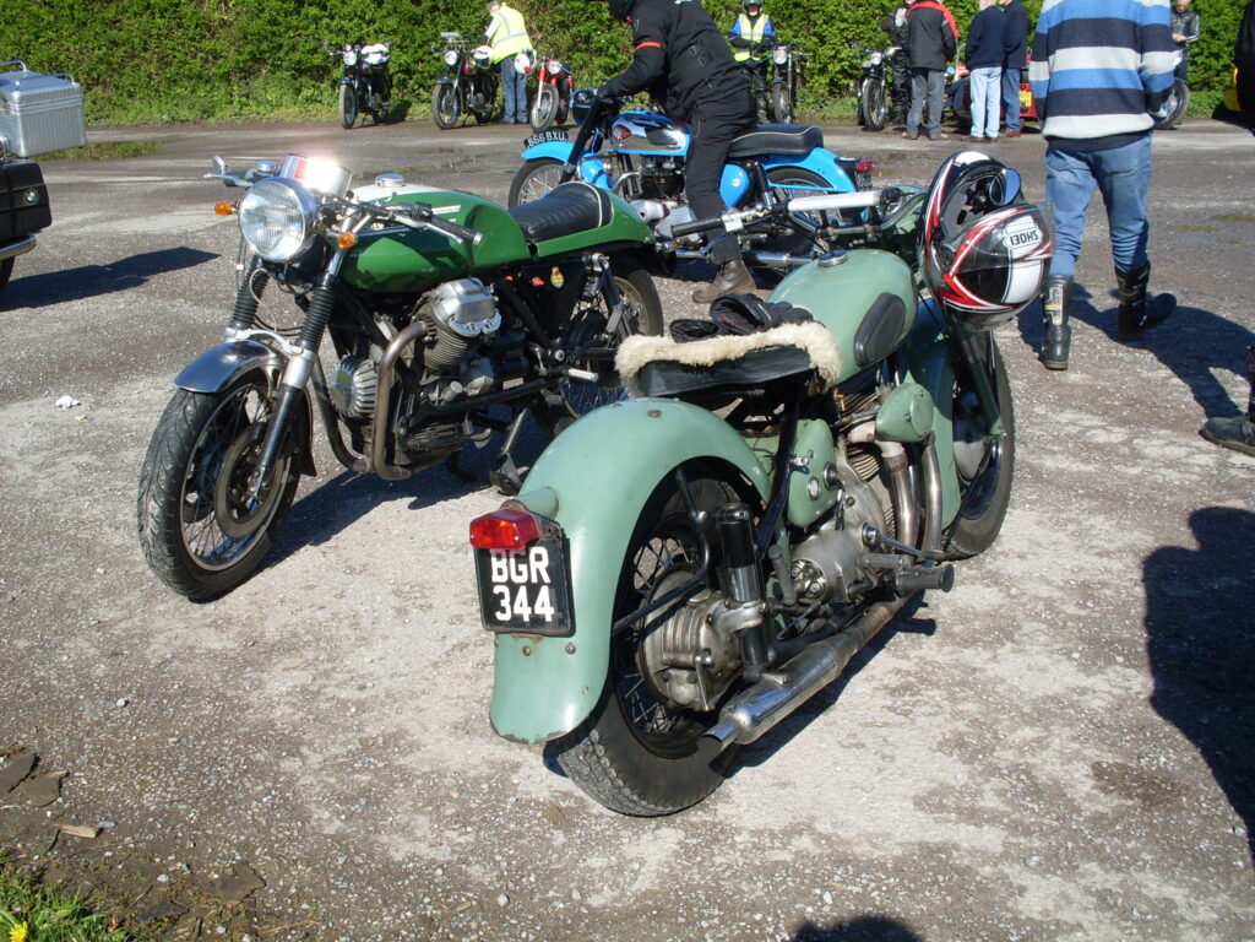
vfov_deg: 37.7
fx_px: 1378
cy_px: 471
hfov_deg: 49.0
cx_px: 628
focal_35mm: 38
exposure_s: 1/180
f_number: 8.4
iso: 80
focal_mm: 6.3
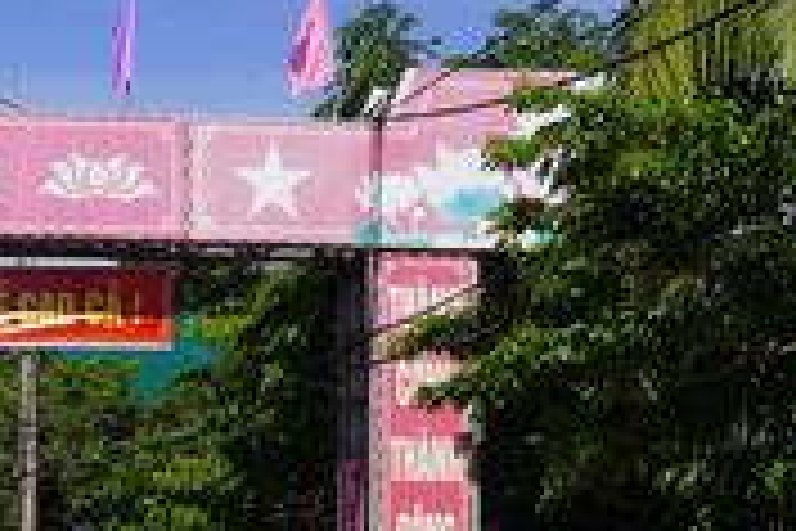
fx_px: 3216
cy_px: 1010
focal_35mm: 145
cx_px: -364
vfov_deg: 9.0
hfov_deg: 13.4
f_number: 10
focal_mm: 21.4
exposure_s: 1/250
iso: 100
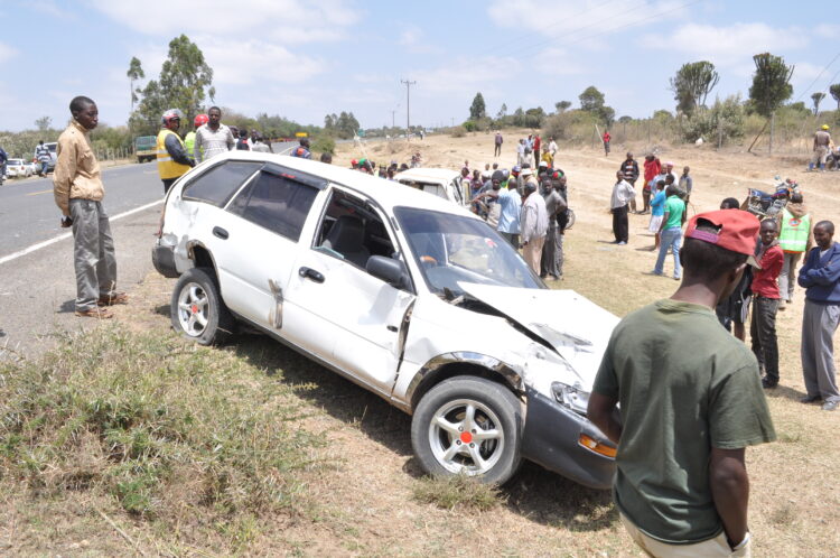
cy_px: 279
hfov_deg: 62.0
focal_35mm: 30
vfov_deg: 43.5
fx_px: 699
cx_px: 420
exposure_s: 1/250
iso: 400
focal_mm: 20
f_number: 11
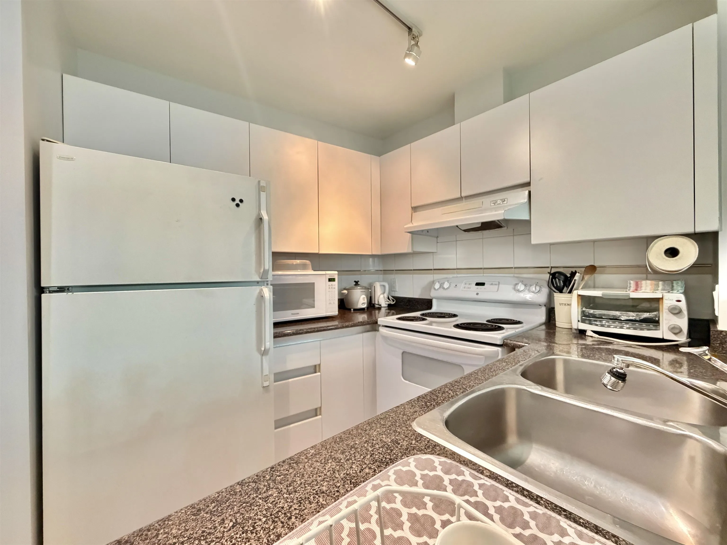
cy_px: 272
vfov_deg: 85.7
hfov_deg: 102.1
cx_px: 364
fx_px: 294
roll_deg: +0.9
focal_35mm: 14
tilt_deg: -0.9
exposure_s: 1/60
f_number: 2.2
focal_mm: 2.22
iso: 1000
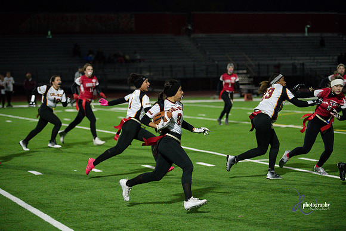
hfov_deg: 19.5
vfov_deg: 13.0
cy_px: 116
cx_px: 173
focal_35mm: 105
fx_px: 1009
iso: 9000
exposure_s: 1/2500
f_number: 2.8
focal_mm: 105
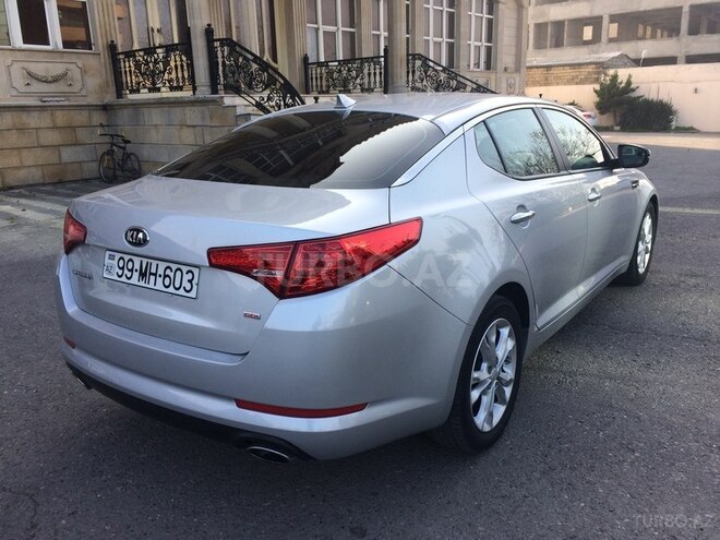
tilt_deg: -15.1
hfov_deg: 61.7
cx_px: 360
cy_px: 270
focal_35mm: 29
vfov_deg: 48.2
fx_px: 603
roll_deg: +0.9
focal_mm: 4.15
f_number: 2.2
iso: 32
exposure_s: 1/533
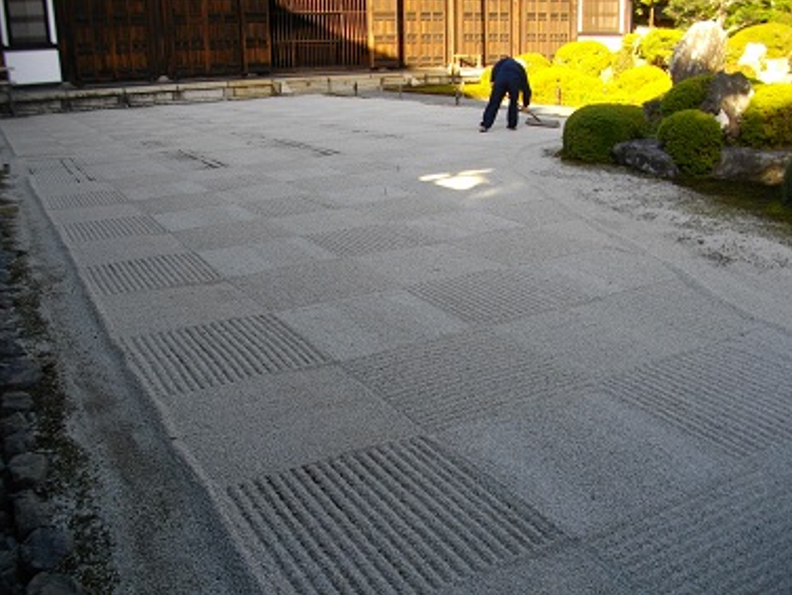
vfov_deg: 43.0
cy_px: 290
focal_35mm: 33
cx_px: 390
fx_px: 755
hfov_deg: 55.3
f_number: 2.9
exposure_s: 1/200
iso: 100
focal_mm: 5.7
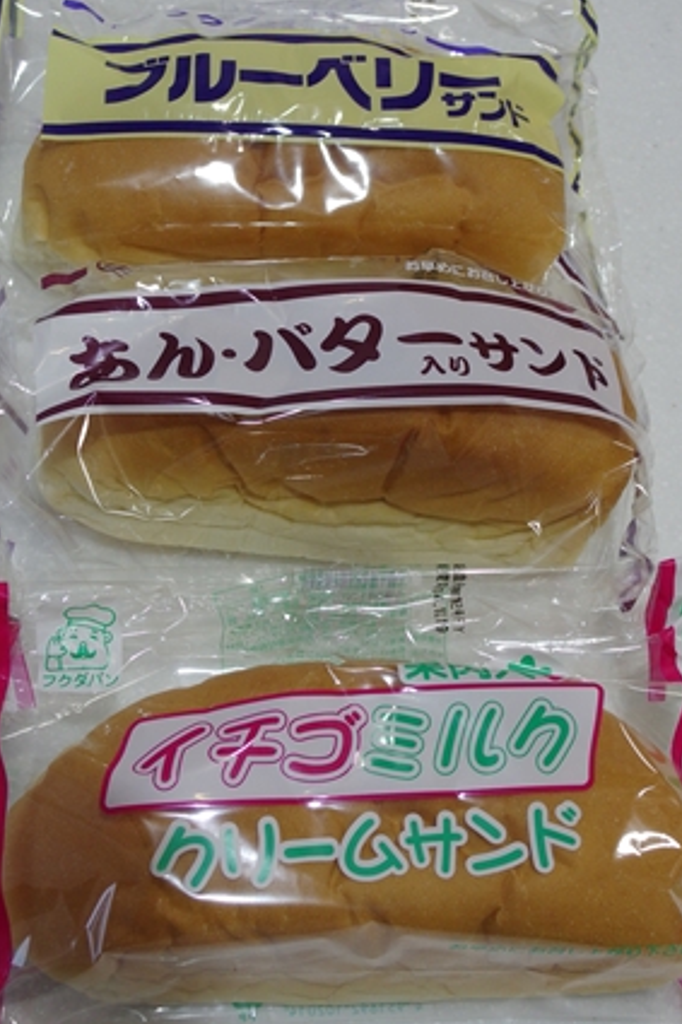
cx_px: 330
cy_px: 510
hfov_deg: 27.5
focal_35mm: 49
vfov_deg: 40.4
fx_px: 1393
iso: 250
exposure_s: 1/60
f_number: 2.8
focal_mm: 9.8
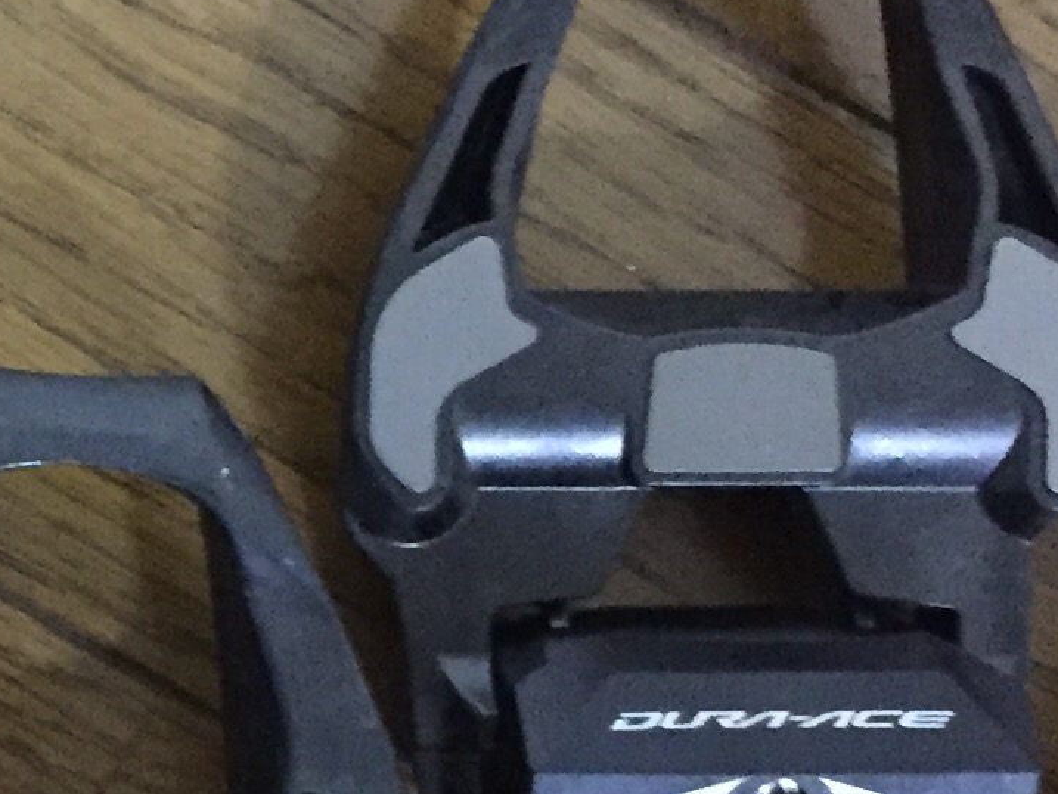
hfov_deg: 14.1
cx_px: -463
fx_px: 4035
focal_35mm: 132
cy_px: 618
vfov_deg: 11.2
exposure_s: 1/15
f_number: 2.2
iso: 320
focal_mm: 4.15
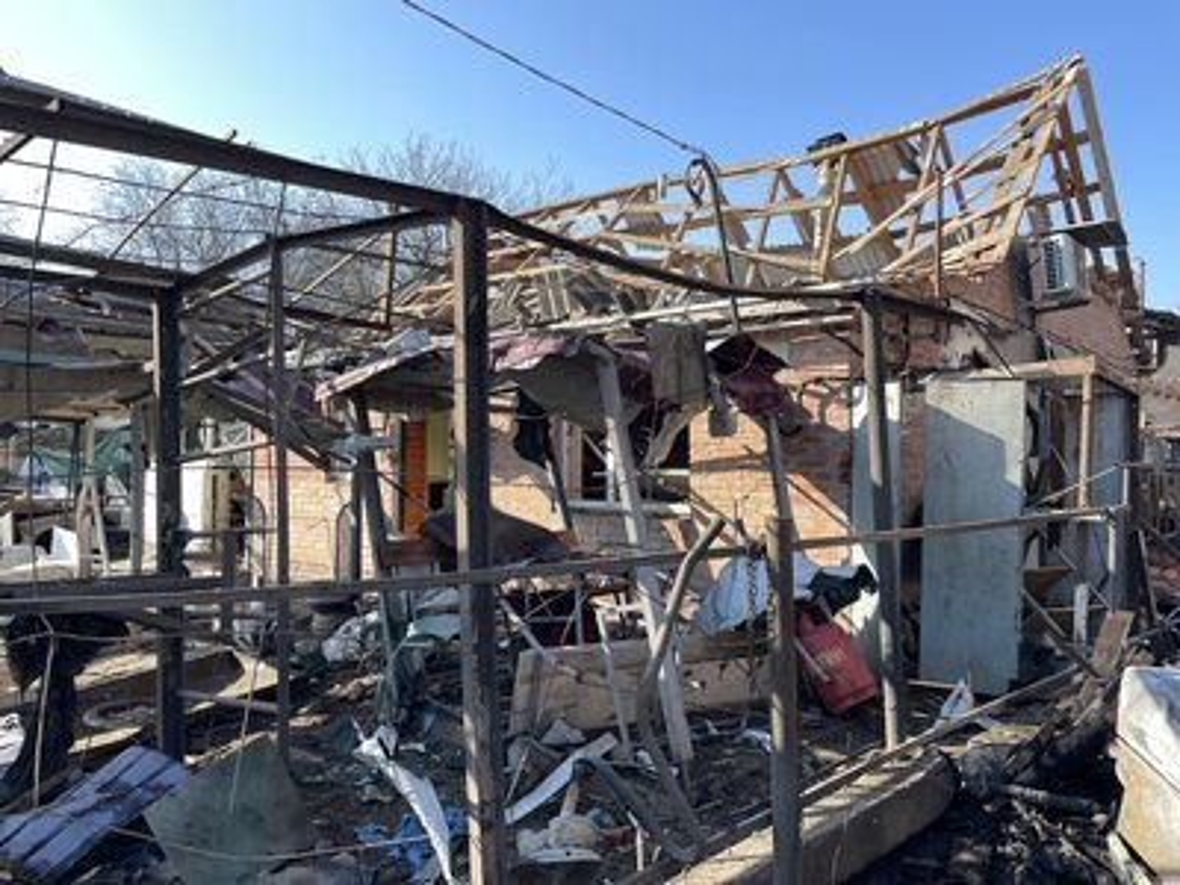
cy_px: 442
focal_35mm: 26
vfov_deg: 53.1
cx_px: 590
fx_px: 886
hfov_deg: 67.3
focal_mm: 4.2
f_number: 1.6
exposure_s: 1/1490
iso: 32
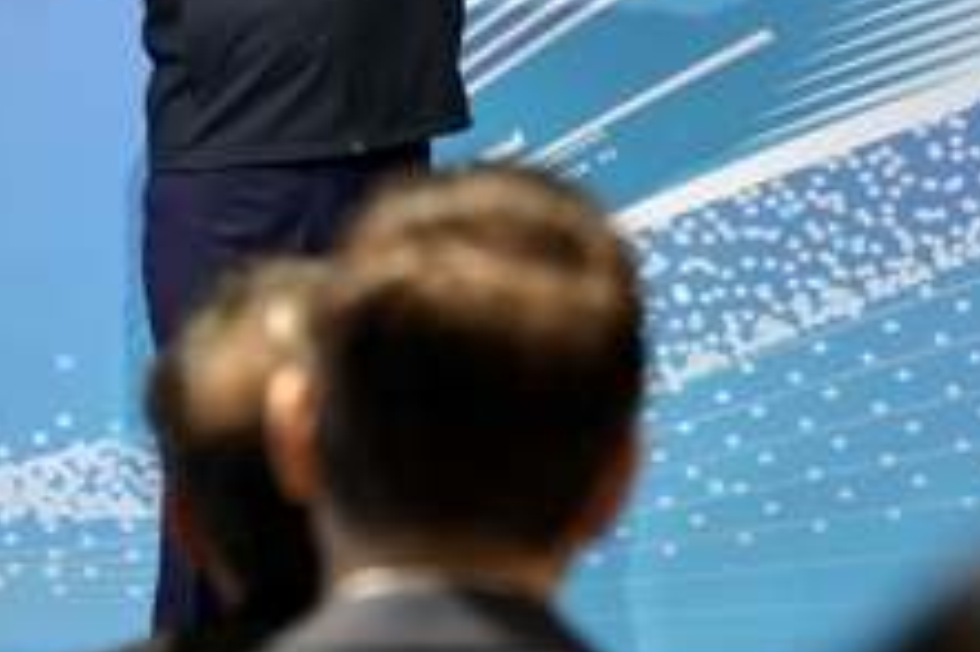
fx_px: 6311
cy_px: 73
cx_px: 231
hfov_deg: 8.9
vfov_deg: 5.9
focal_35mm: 232
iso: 900
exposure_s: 1/160
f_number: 2.8
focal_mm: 82
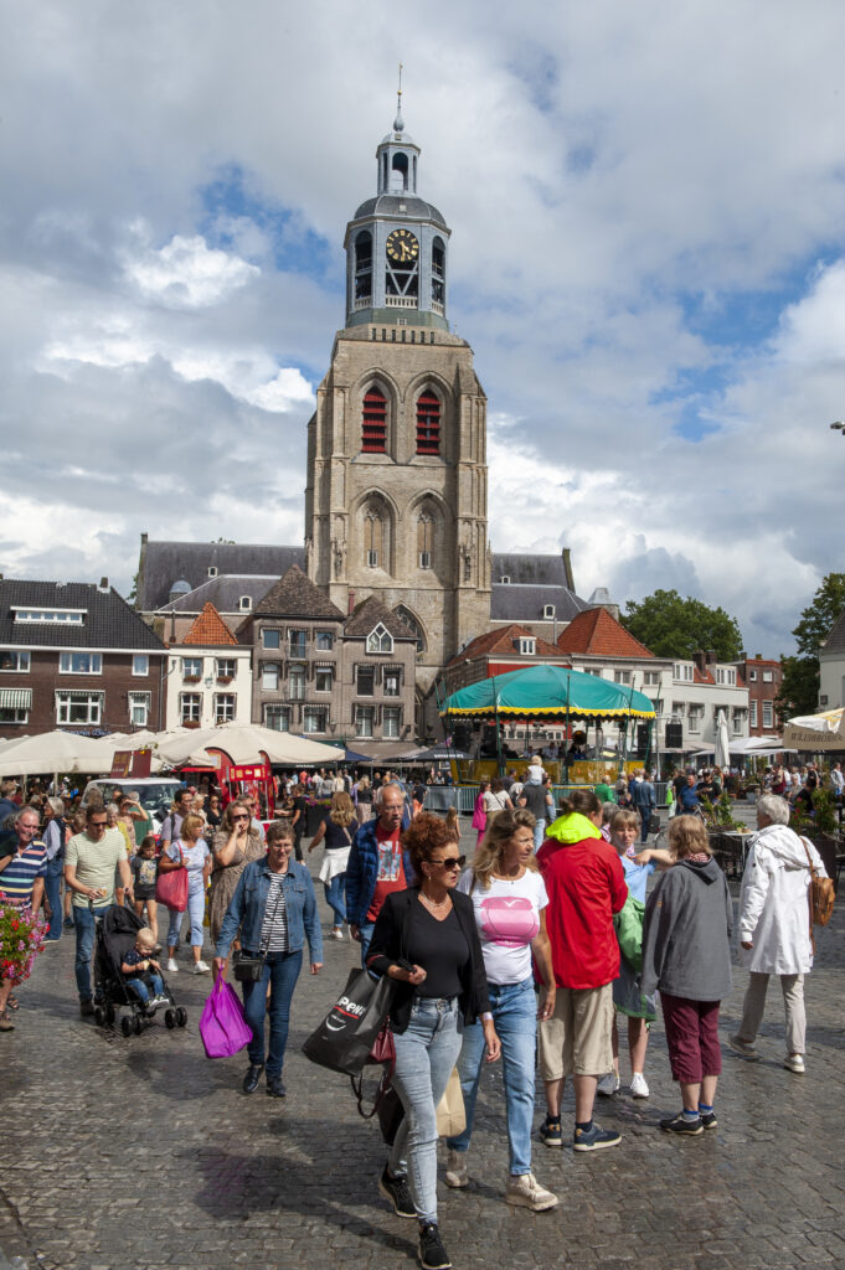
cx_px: 422
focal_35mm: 34
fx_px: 1199
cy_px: 635
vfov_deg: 55.8
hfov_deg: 38.8
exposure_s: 1/500
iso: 400
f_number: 14
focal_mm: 34
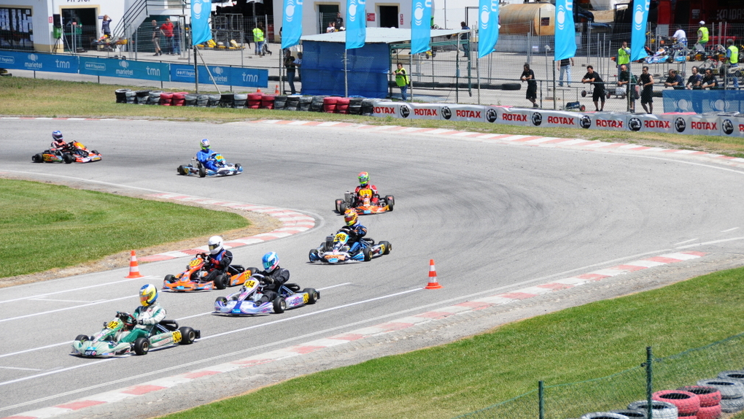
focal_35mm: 126
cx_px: 372
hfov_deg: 17.0
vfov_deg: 9.6
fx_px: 2486
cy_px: 227
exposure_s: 1/2500
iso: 400
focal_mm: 80
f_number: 5
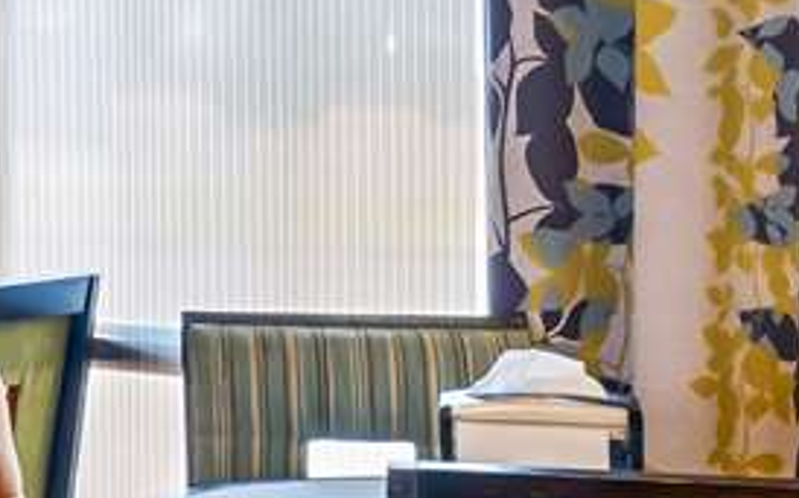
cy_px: 93
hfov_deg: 14.4
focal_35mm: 98
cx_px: -1108
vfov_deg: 13.3
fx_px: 2129
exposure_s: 1/2.5
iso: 320
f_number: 9
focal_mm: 17.5
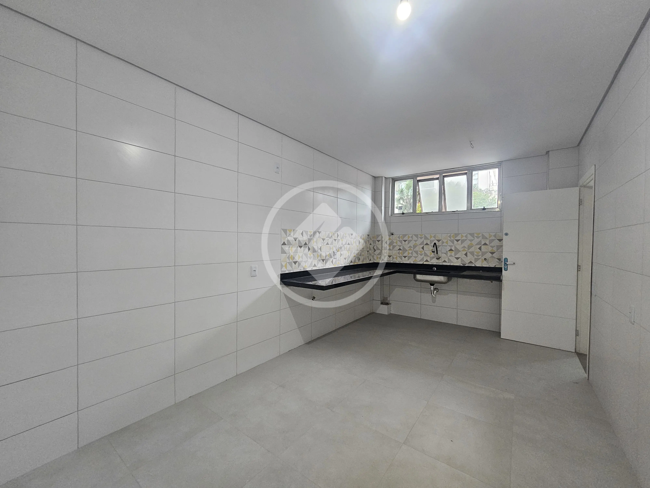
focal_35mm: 13
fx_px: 244
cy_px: 244
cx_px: 325
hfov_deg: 106.2
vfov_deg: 89.9
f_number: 2.2
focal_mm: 2.2
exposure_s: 1/45
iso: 320
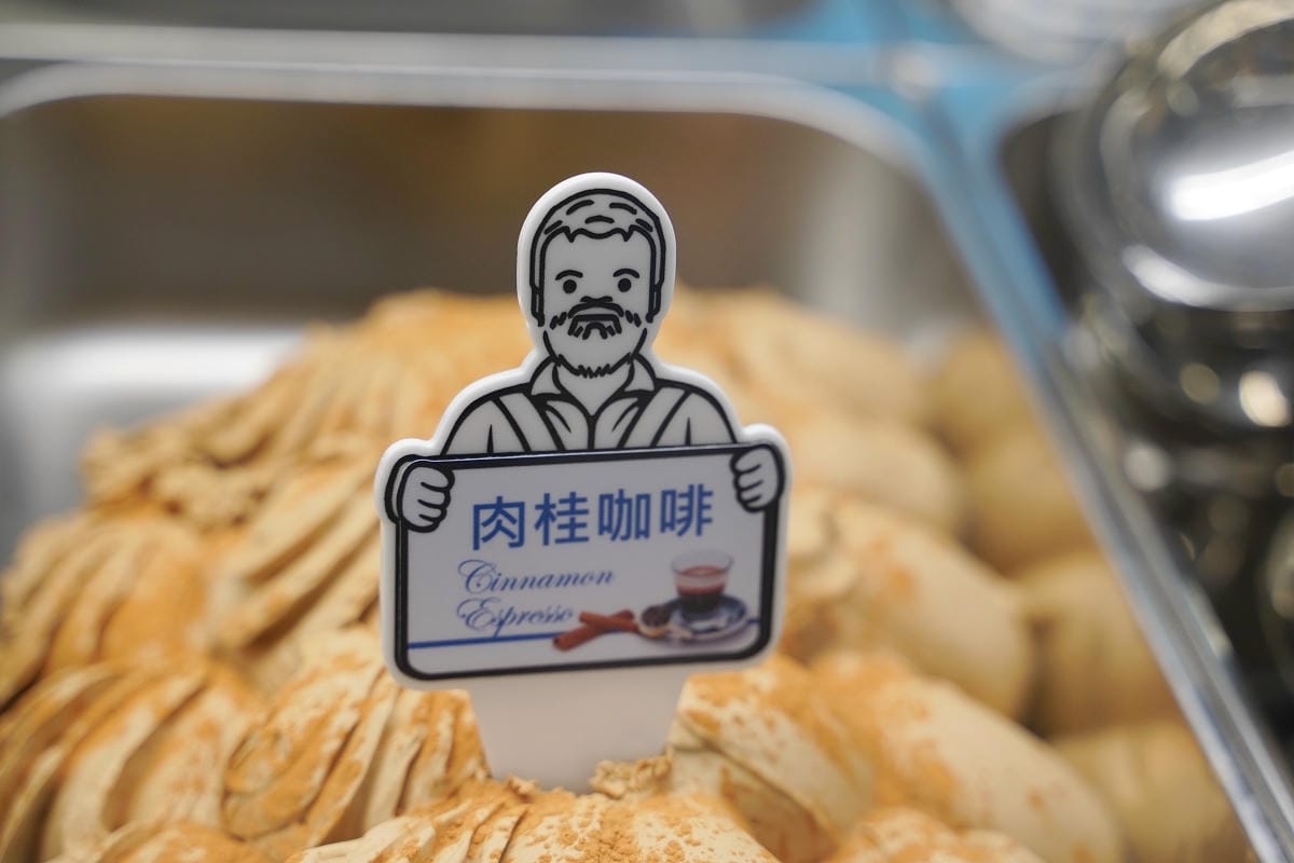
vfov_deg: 19.5
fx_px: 2516
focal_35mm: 70
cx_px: 647
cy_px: 432
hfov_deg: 28.8
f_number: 4
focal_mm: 70
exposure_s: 1/80
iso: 500
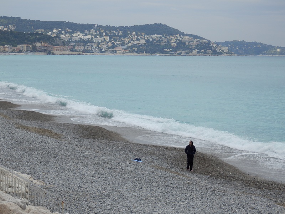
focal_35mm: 80
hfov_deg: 24.4
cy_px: 107
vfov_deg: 18.4
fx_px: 659
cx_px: 142
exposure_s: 1/320
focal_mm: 14.4
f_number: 4.6
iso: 80
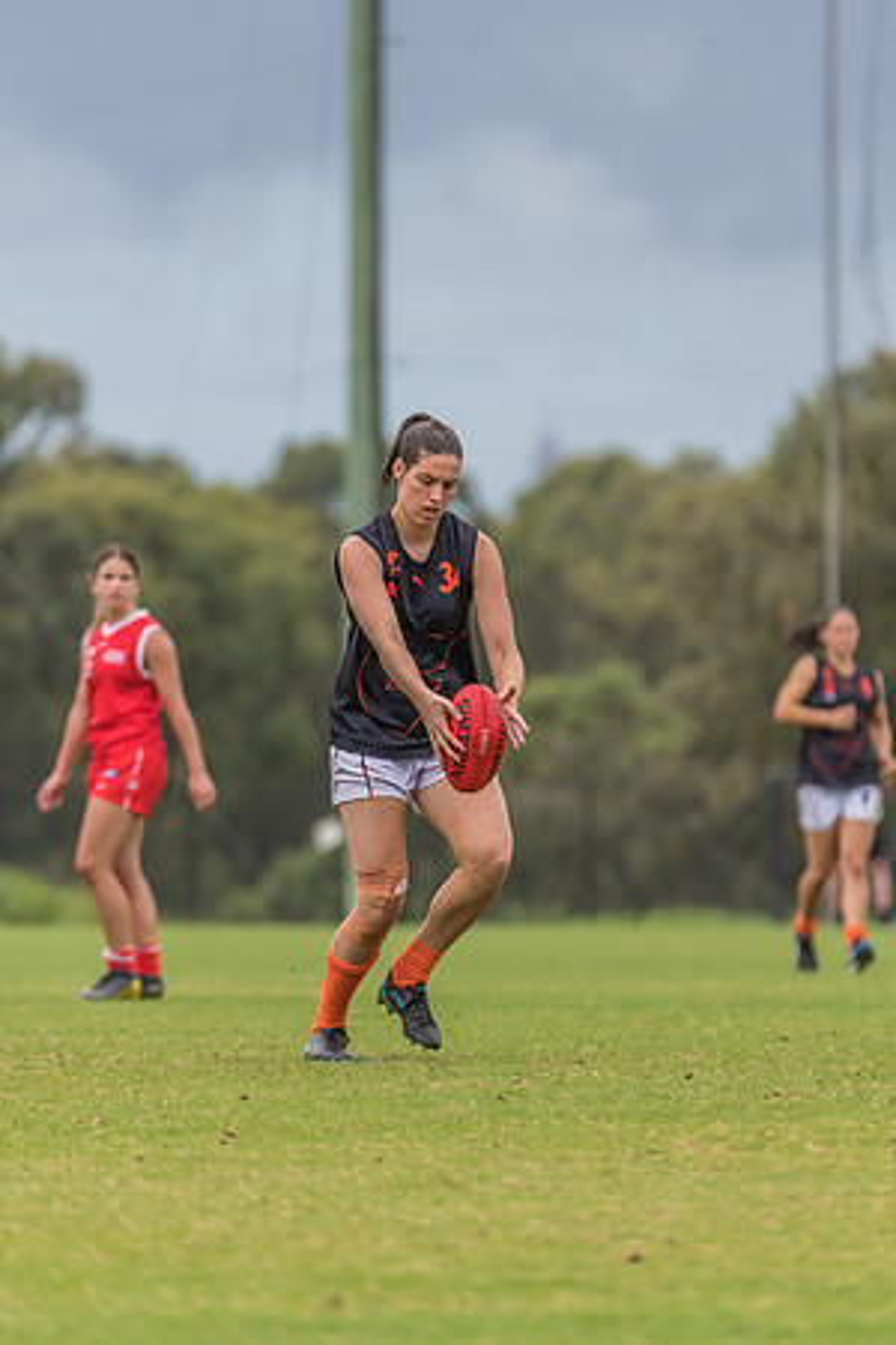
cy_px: 672
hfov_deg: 3.3
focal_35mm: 420
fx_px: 15679
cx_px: 448
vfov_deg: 4.9
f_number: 6
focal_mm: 420
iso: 560
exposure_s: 1/1250
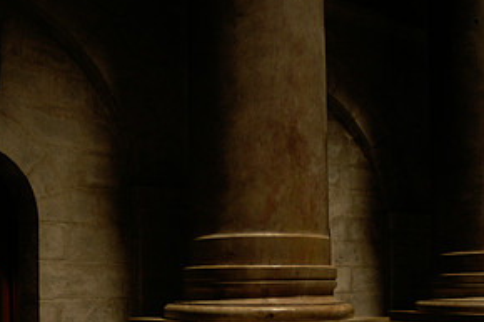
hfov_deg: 45.9
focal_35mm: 42
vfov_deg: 30.6
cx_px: 170
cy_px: 284
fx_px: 564
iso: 200
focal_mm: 14
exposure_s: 1/8
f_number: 2.8
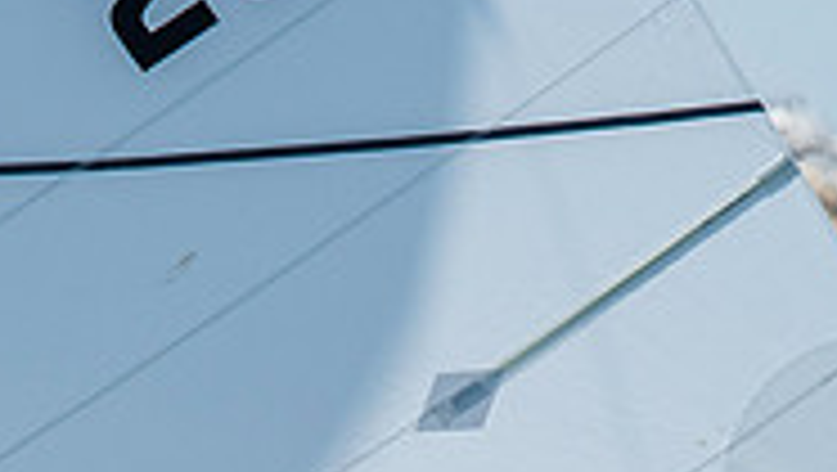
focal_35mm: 1470
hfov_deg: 1.5
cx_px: 176
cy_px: 753
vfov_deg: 0.8
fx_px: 32653
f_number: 5.6
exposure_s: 1/2500
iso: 320
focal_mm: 300
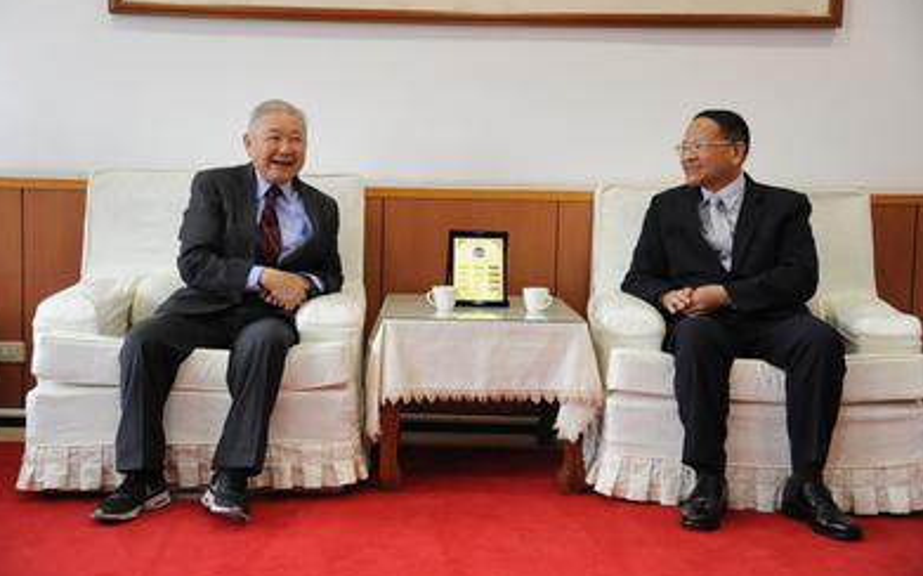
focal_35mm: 50
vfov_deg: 25.8
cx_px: 453
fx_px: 1257
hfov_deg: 40.3
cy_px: 281
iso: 3200
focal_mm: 48
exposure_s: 1/200
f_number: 4
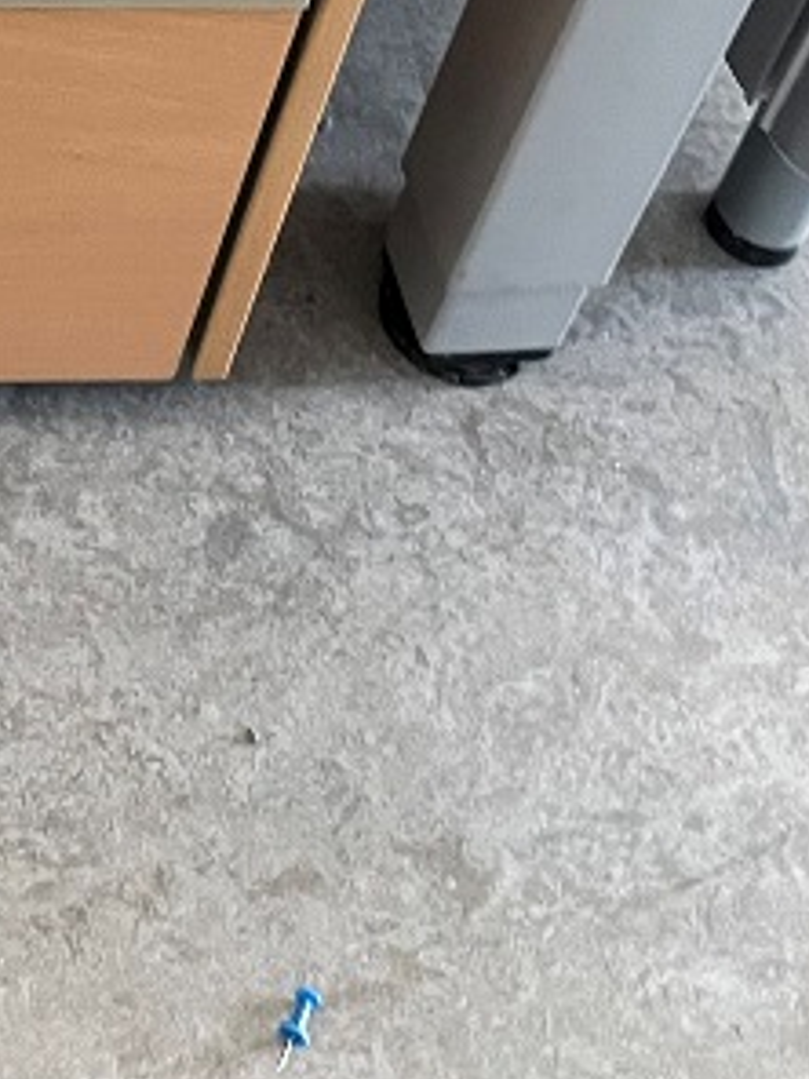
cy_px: -270
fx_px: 2804
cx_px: -157
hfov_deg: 15.8
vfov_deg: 20.2
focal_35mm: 90
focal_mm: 5.1
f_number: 1.6
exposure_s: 1/52
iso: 500
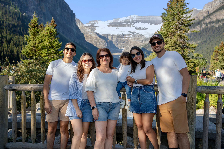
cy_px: 74
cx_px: 112
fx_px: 236
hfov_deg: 50.7
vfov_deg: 35.1
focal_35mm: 38
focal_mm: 38
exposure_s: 1/200
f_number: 6.3
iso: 320
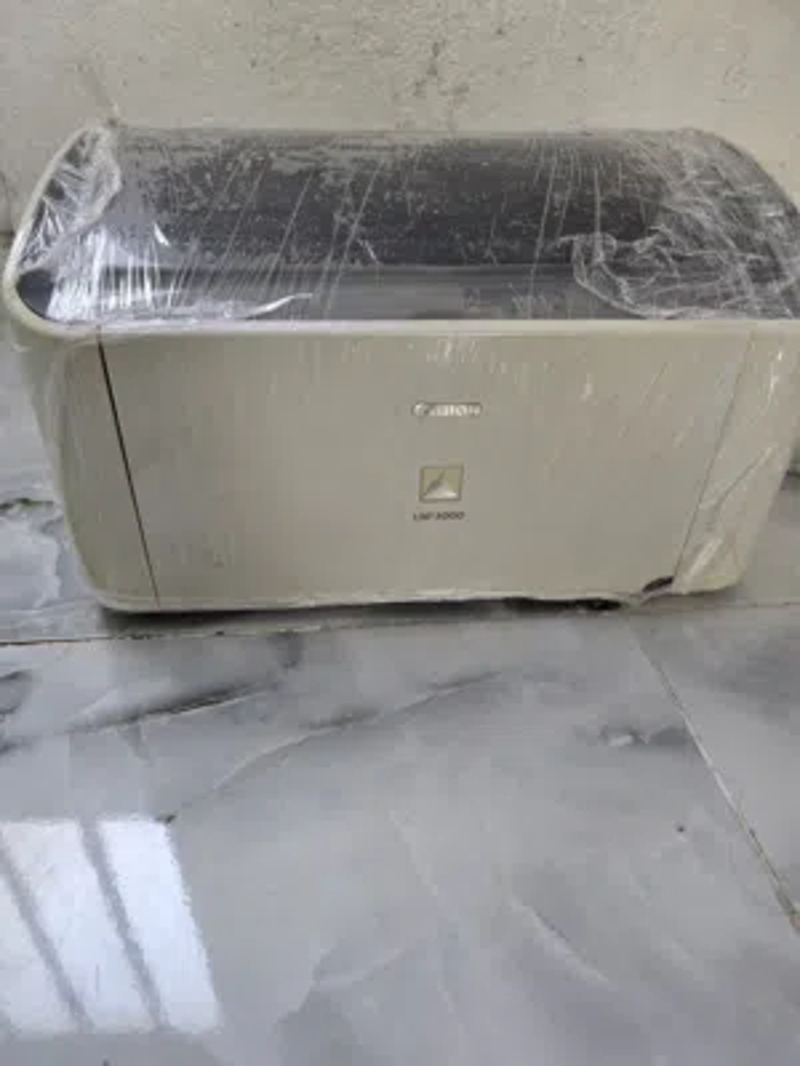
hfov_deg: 58.9
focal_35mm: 23
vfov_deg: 73.9
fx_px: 709
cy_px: 533
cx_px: 400
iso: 200
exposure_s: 1/100
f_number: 1.7
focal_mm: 6.3
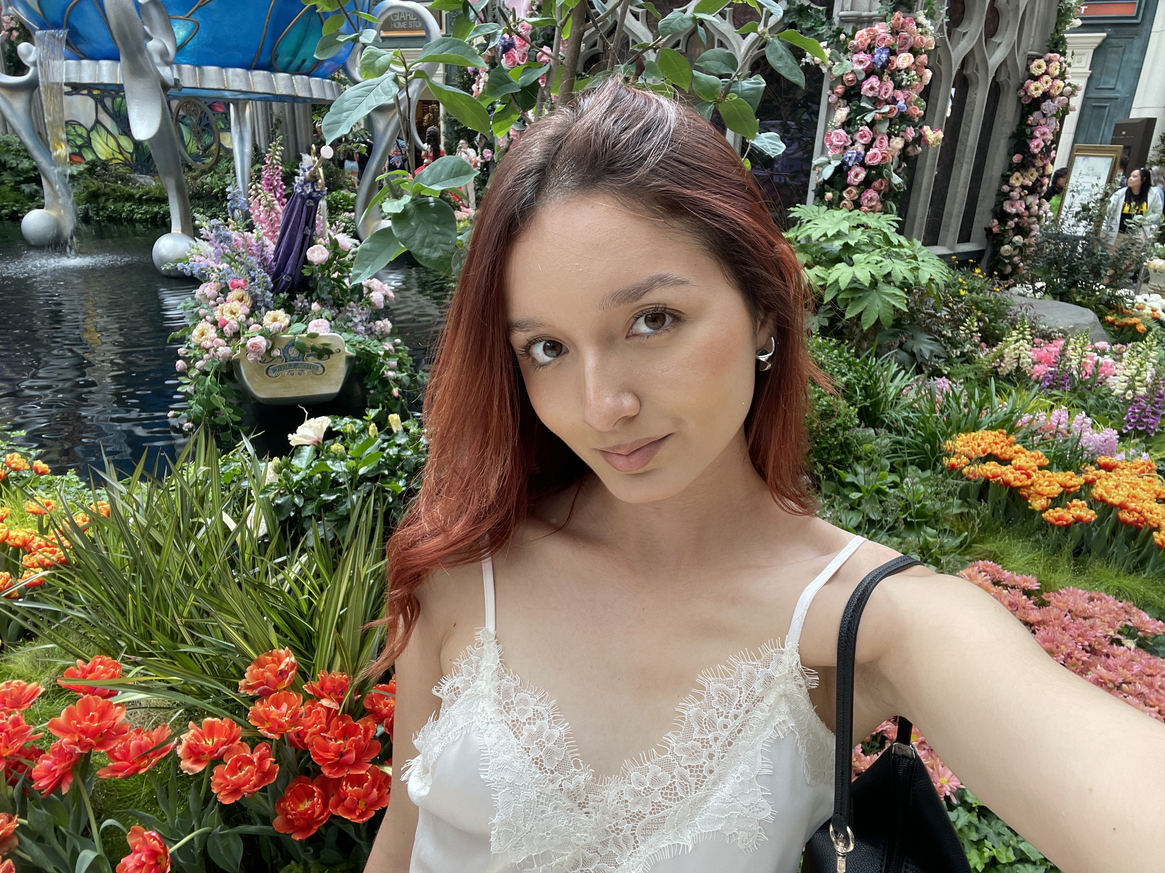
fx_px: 774
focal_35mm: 23
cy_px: 436
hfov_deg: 73.9
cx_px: 582
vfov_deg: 58.9
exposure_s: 1/121
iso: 64
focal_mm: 2.71
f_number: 2.2
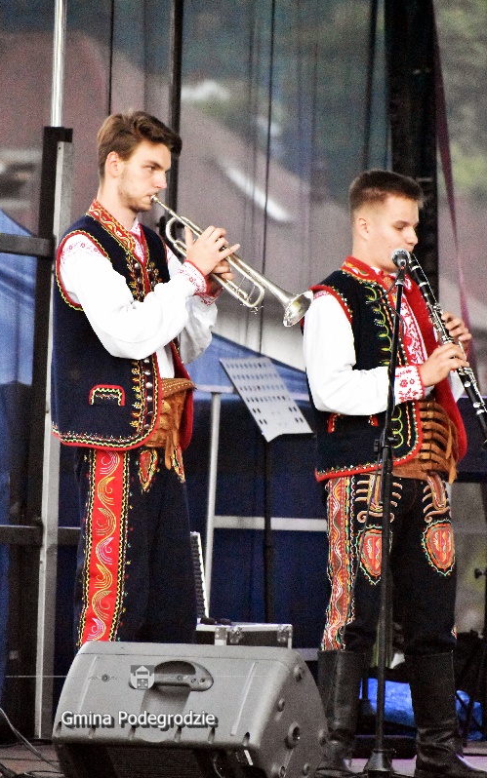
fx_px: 6018
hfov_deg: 4.6
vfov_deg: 7.4
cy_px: 389
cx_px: 255
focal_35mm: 284
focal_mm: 185
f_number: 5.6
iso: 25600
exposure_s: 1/2000
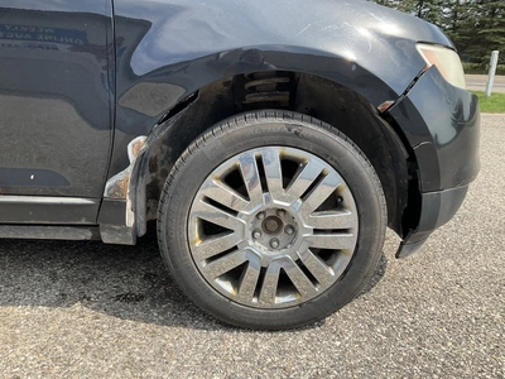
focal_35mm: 29
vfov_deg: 48.2
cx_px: 252
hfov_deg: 61.7
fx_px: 423
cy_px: 190
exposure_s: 1/642
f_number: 1.8
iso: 25
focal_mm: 3
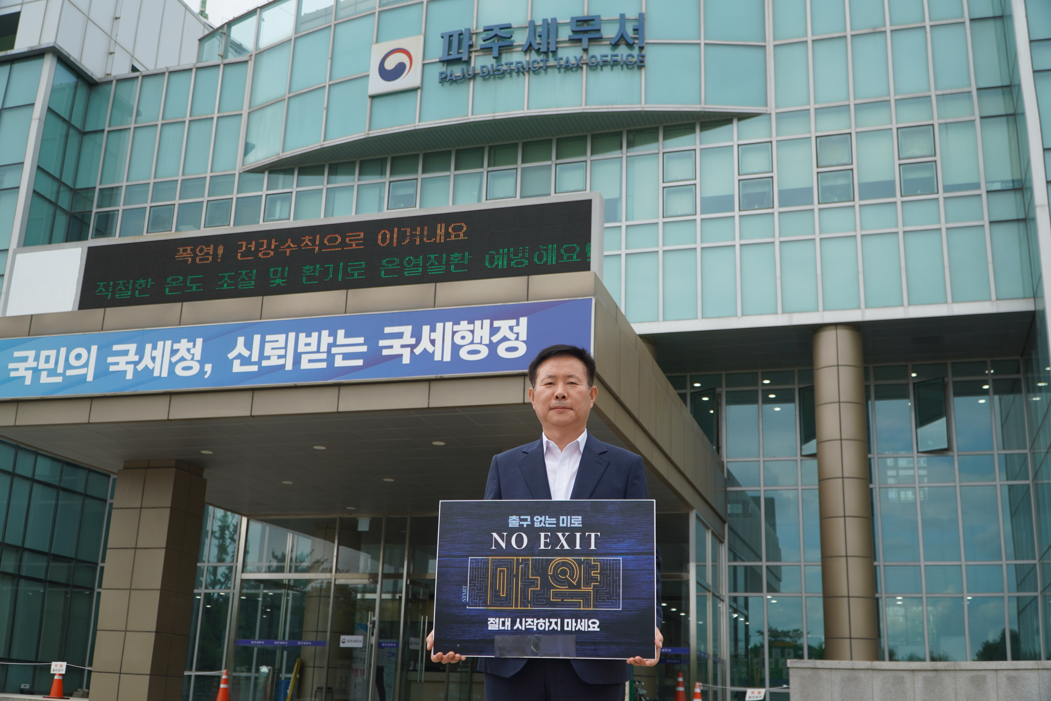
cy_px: 350
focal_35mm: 36
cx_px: 526
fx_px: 1051
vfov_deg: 36.9
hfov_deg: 53.1
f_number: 4.5
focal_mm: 24
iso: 100
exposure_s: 1/500
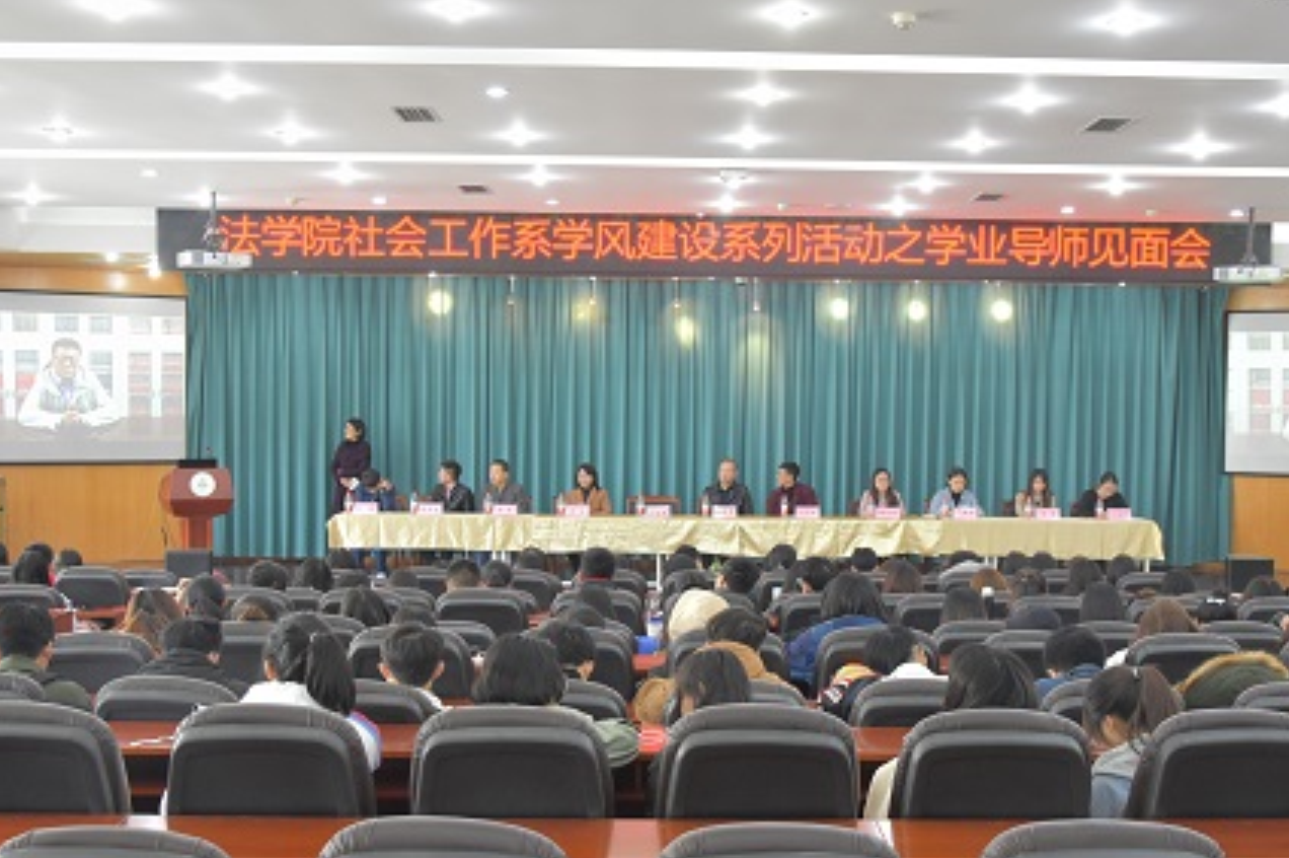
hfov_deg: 42.7
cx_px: 699
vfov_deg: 29.2
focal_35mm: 46
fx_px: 1646
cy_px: 491
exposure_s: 1/50
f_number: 5.6
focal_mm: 26
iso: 1600
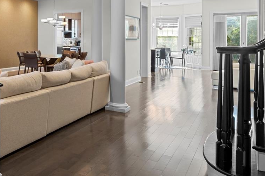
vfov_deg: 34.2
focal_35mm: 38
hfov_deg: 37.8
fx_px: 280
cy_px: 40
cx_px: -54
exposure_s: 1/2
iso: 320
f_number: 10
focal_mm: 14
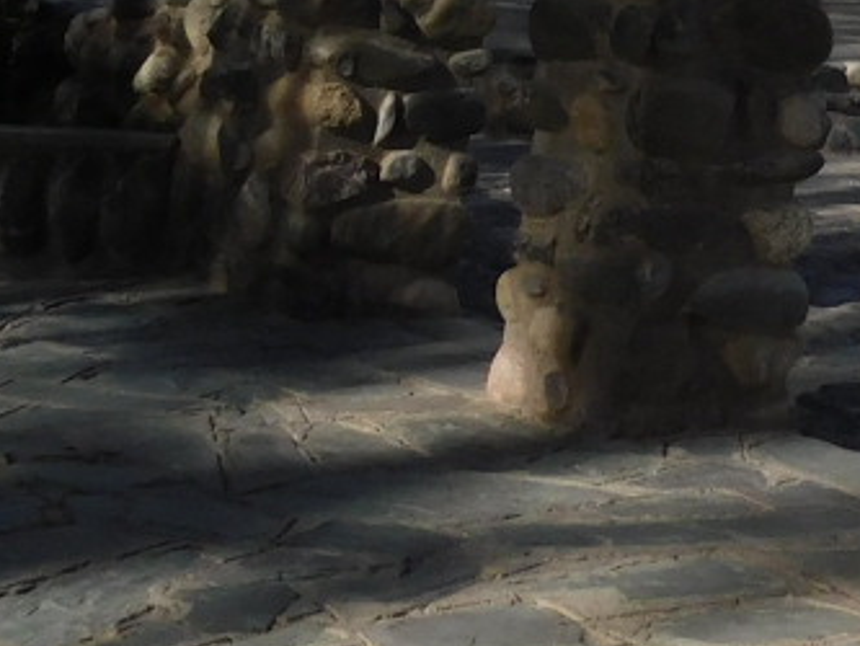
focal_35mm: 108
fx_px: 2684
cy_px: -512
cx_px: 1136
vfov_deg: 12.5
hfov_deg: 17.1
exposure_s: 1/500
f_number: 6.2
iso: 125
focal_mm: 4.5
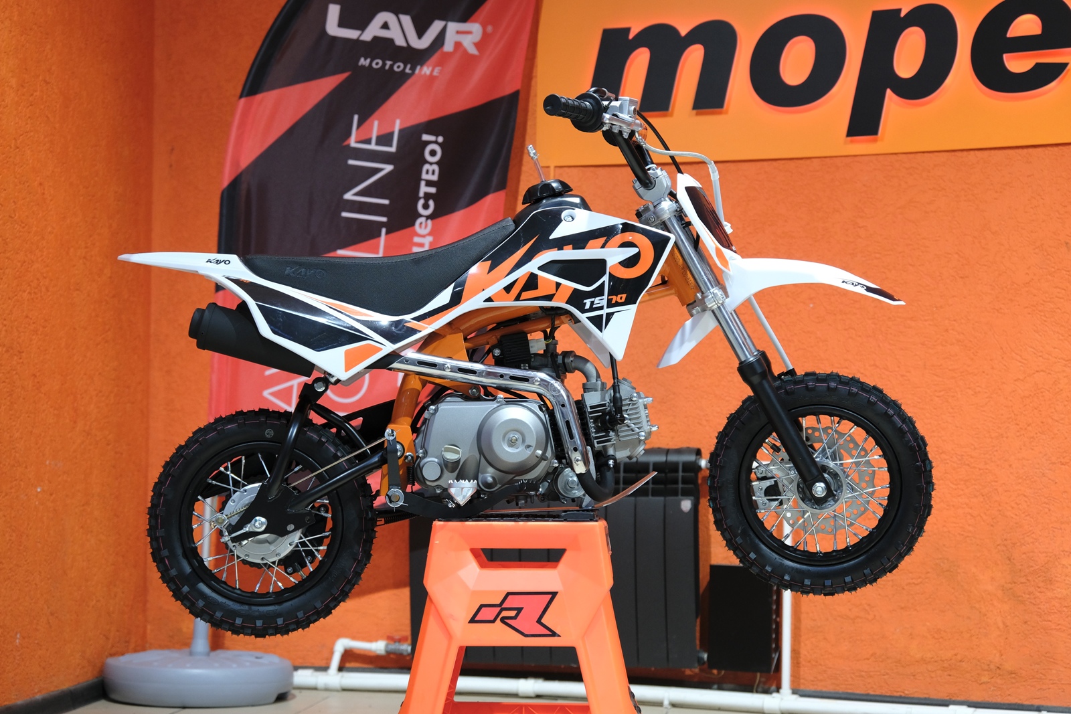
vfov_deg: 18.7
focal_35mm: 73
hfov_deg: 27.7
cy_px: 357
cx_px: 536
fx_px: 2172
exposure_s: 1/60
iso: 1250
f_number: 4
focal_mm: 48.5
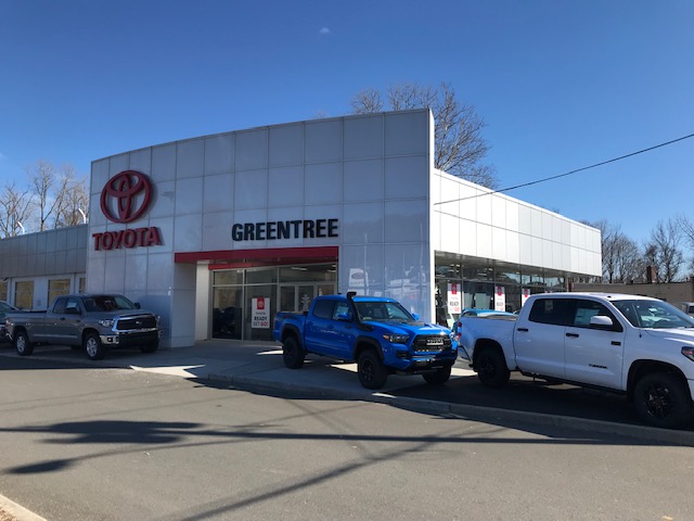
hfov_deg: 63.4
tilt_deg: +7.3
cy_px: 260
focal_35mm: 28
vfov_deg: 49.7
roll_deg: -1.2
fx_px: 561
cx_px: 347
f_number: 1.8
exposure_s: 1/1773
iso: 20
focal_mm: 3.99
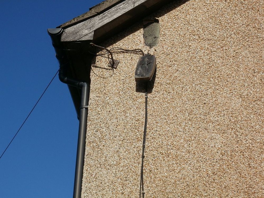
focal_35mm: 100
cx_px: 132
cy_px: 99
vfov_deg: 14.8
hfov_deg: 19.6
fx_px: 763
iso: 100
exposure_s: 1/500
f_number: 7.9
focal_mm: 17.4
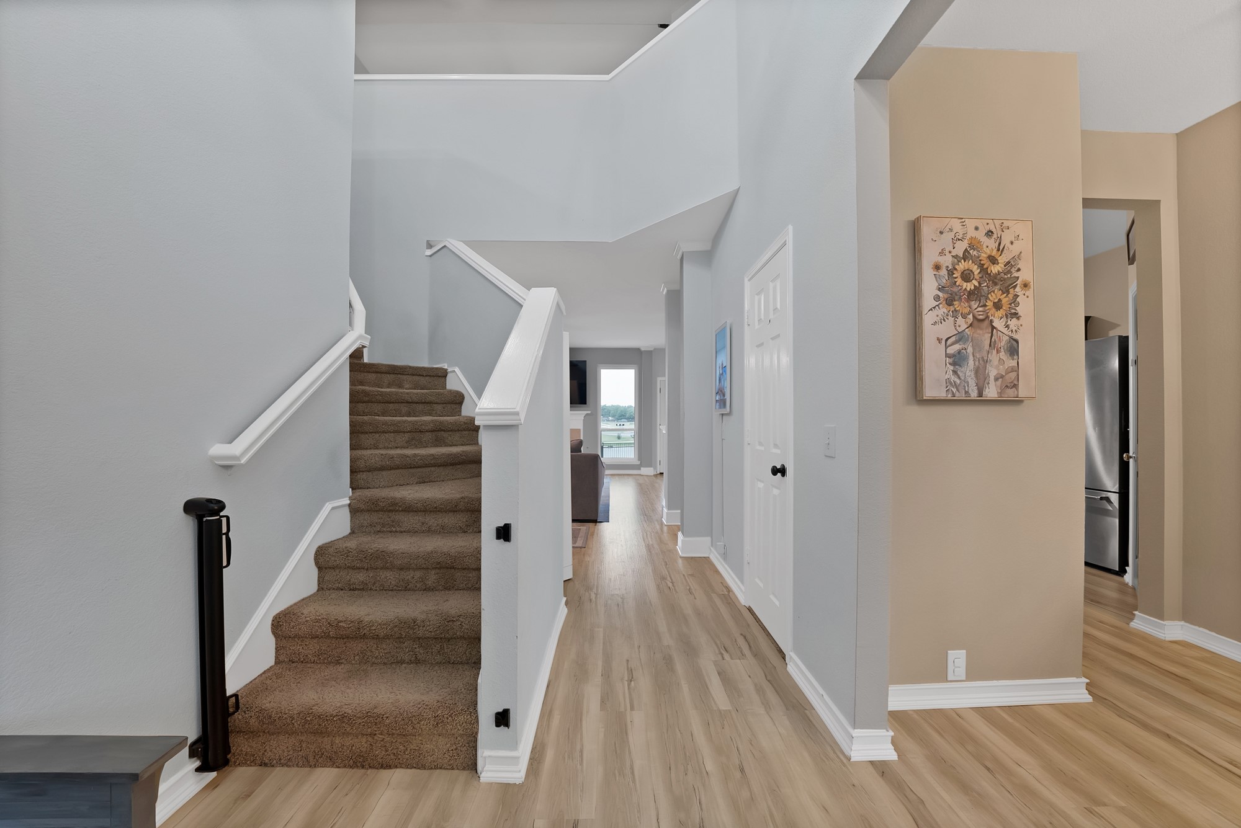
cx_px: 620
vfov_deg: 90.1
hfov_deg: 112.6
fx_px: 414
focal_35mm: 12
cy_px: 414
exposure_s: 1
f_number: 9
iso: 640
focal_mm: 12
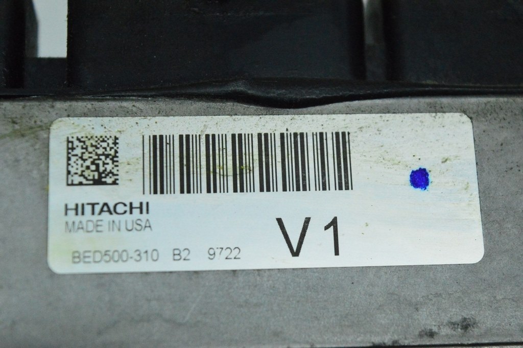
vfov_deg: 16.5
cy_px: 174
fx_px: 1198
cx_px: 262
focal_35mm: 82
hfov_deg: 24.6
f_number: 5.6
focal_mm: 55
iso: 6400
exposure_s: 1/800
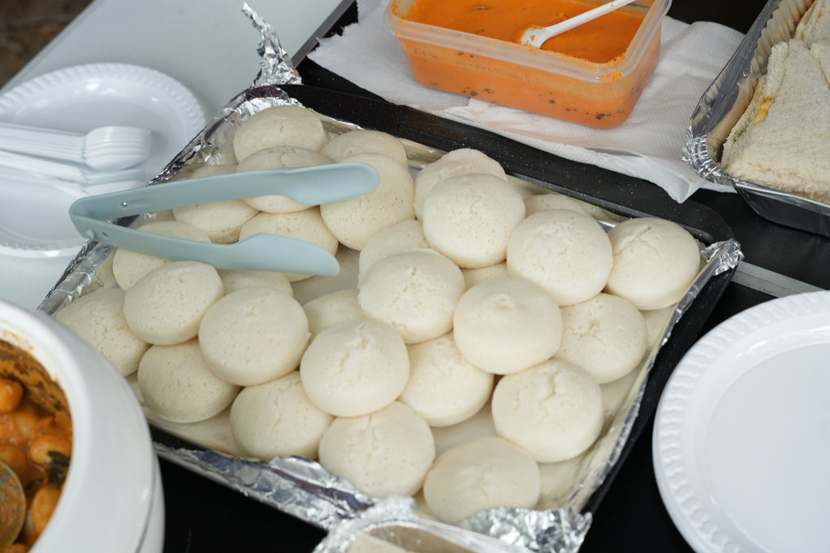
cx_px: 415
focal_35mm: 70
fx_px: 1614
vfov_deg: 19.5
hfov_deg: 28.8
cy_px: 276
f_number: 5.6
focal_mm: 70
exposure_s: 1/200
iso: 1250
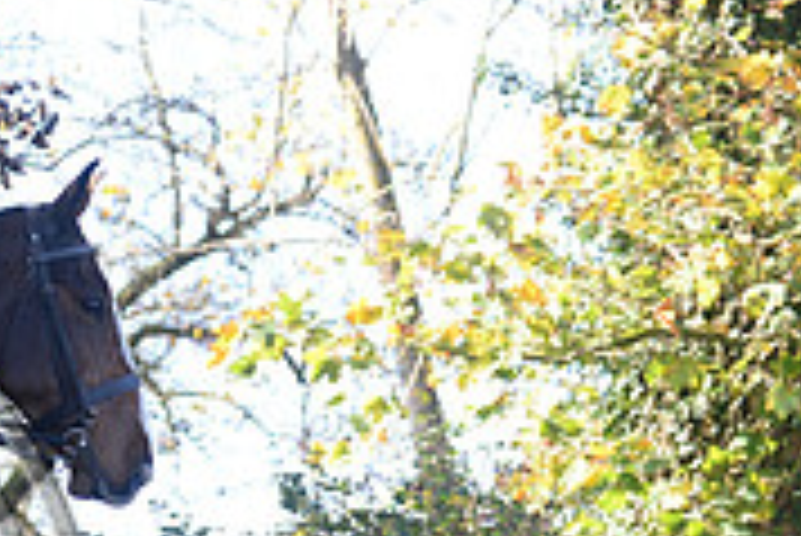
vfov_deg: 6.0
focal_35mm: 228
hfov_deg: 8.8
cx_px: -418
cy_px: 617
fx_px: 5077
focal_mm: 70
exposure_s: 1/1000
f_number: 3.2
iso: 1000
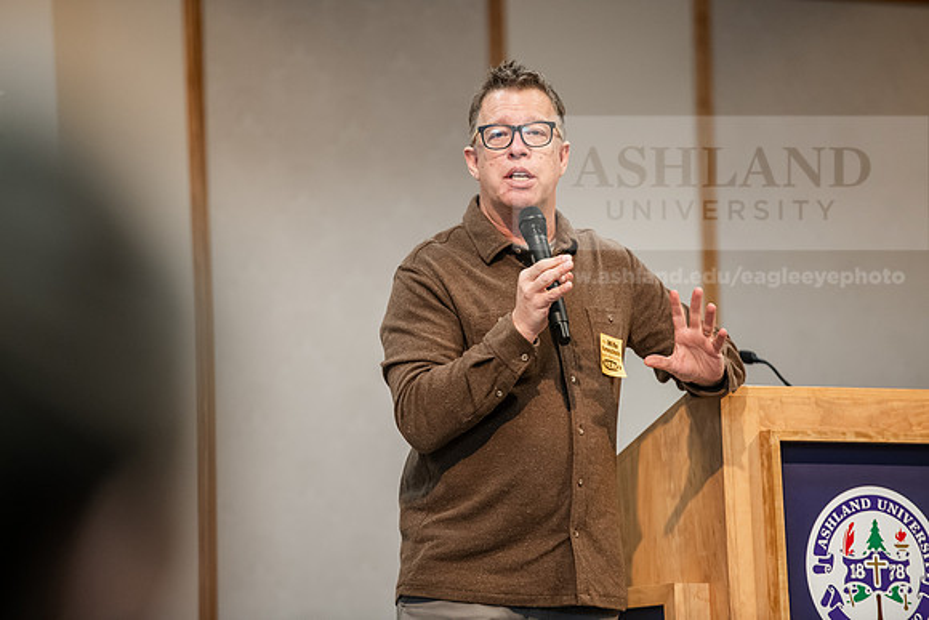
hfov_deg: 10.8
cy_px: 310
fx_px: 4904
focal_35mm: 190
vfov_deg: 7.2
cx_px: 464
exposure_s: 1/200
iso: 2000
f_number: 3.2
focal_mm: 190
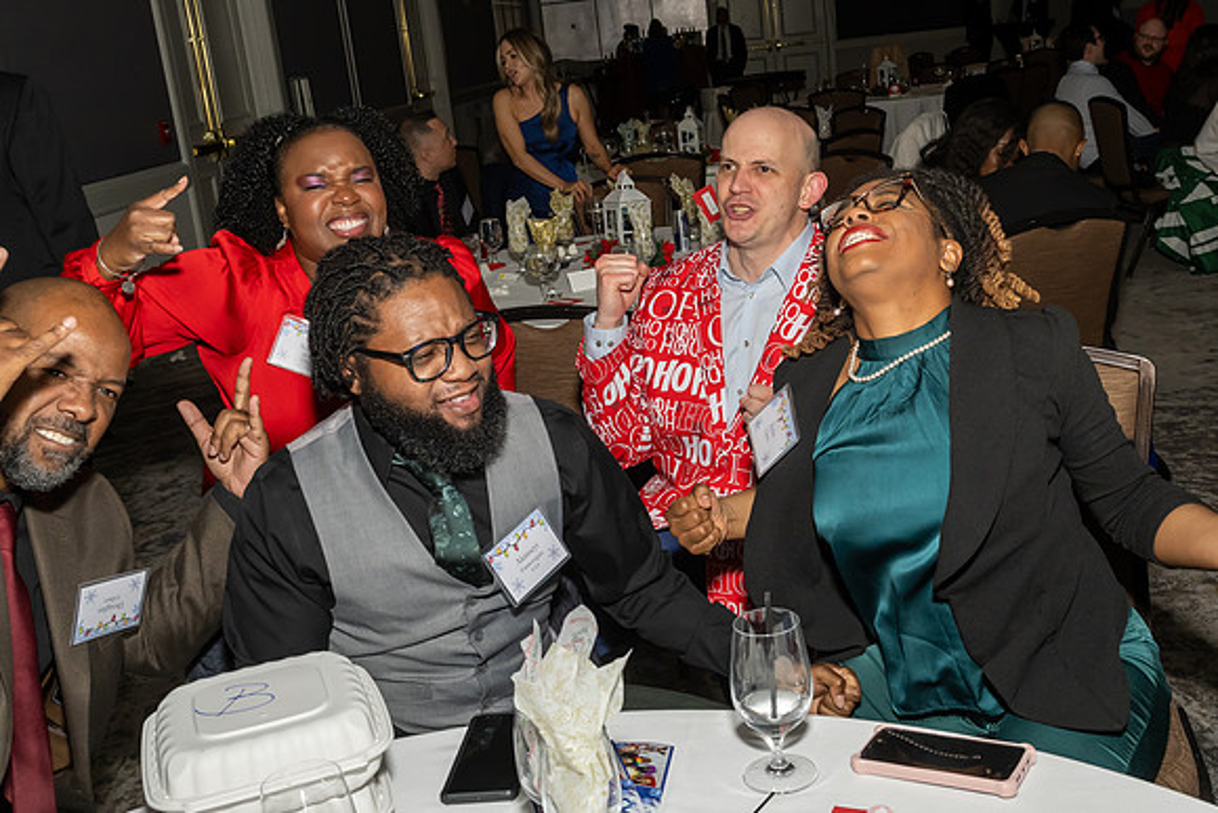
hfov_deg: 48.4
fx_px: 1345
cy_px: 379
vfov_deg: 33.6
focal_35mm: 40
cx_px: 734
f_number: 7.1
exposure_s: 1/250
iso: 1000
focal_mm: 22
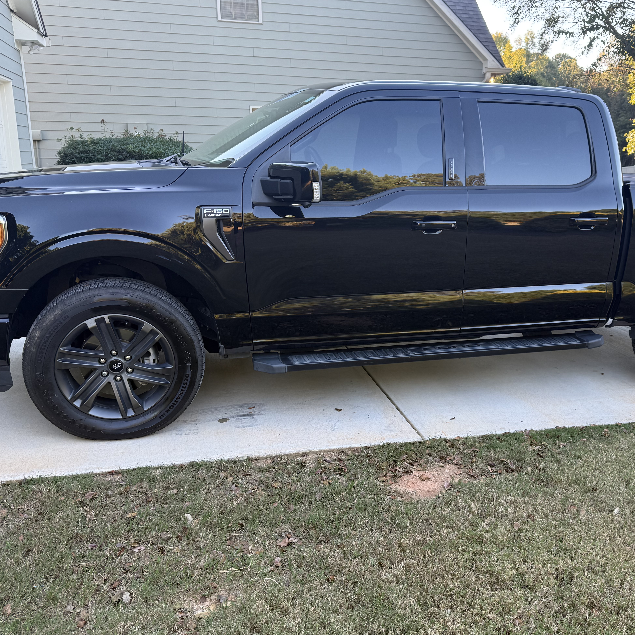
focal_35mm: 31
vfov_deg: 52.5
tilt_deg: -14.3
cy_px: 315
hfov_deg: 52.0
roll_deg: -1.2
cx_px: 392
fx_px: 643
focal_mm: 6.76
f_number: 1.78
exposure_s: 1/130
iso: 64
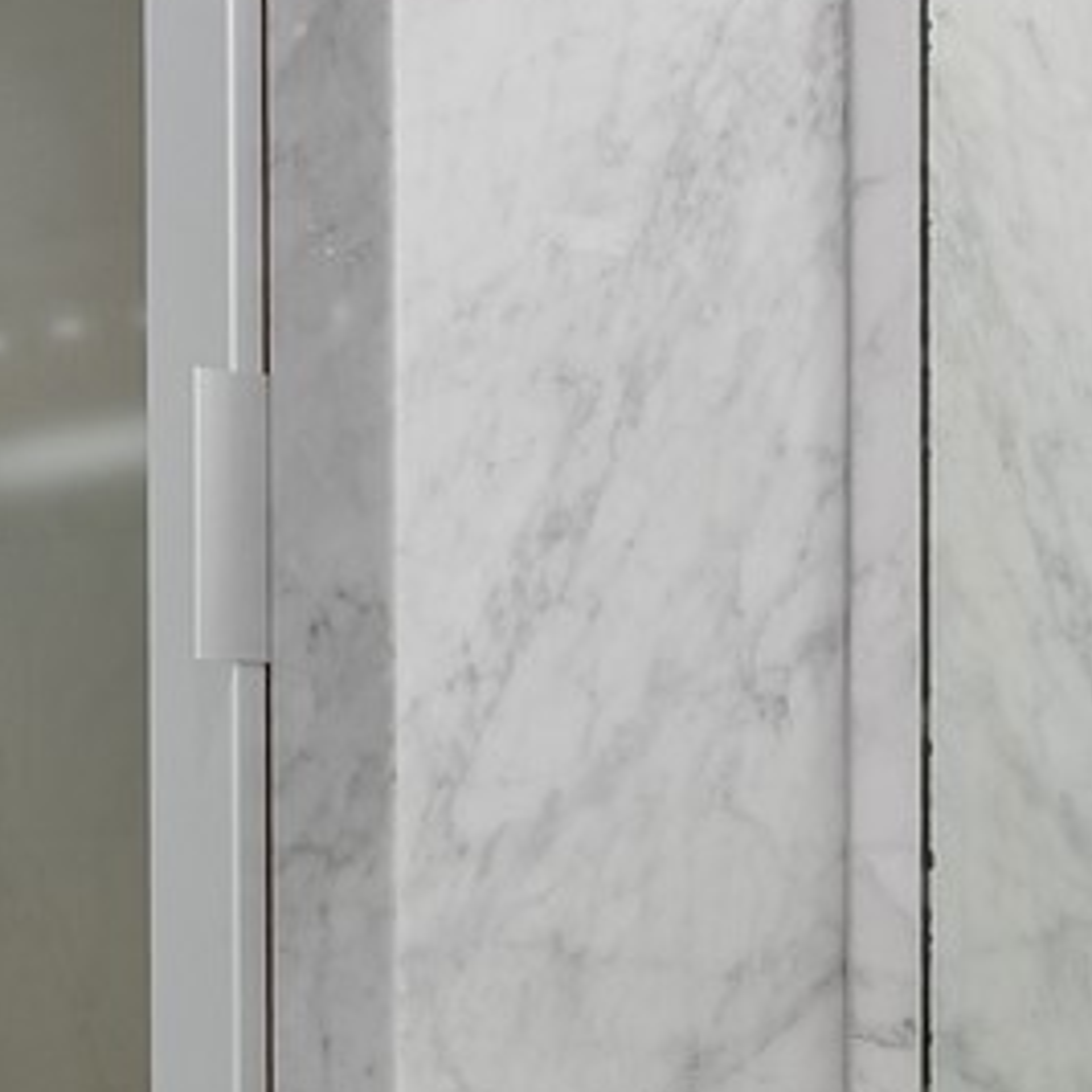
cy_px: 943
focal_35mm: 81
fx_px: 2891
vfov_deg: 21.0
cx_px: -149
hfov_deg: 20.3
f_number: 11
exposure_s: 1/8
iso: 160
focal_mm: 10
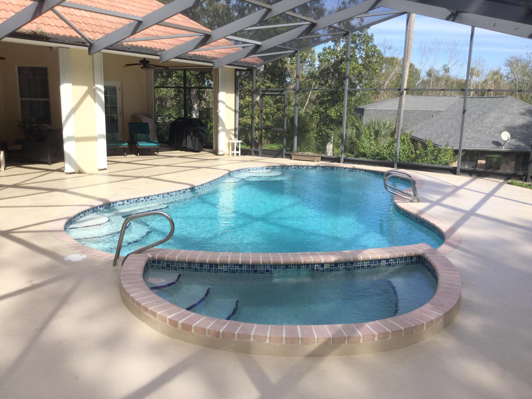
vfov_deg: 45.4
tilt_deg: -12.6
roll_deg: -1.1
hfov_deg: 58.4
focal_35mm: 31
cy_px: 200
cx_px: 266
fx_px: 476
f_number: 2.4
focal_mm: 3.3
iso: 25
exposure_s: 1/696
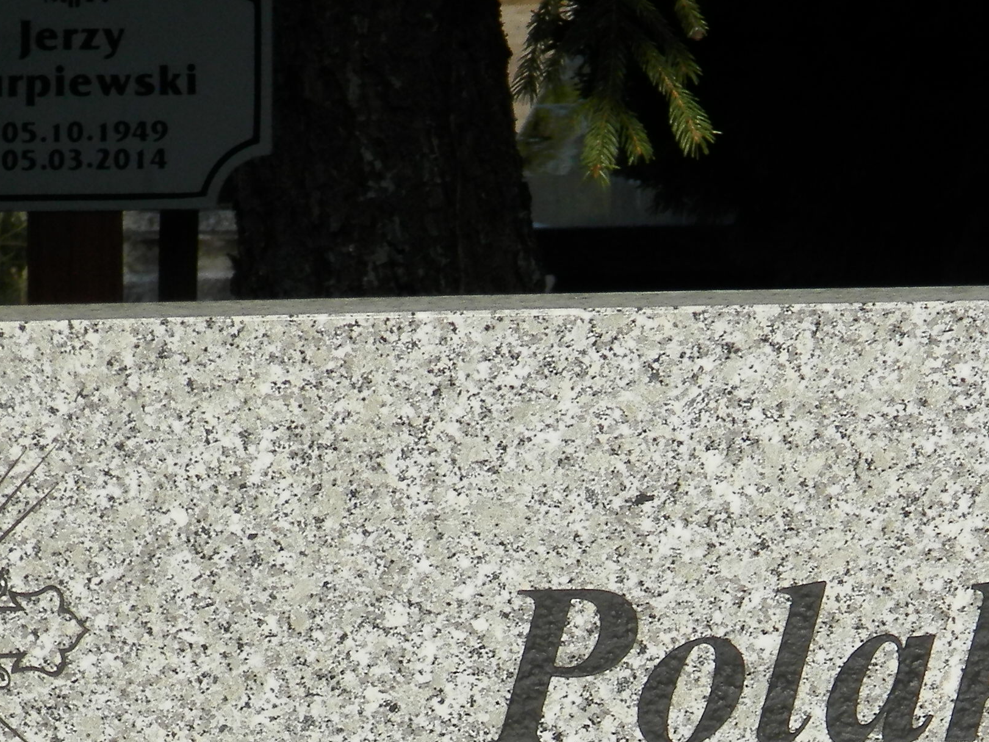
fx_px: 12429
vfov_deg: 3.4
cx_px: 802
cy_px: 1032
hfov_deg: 4.6
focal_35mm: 435
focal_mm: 27.4
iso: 80
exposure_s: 1/800
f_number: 4.9
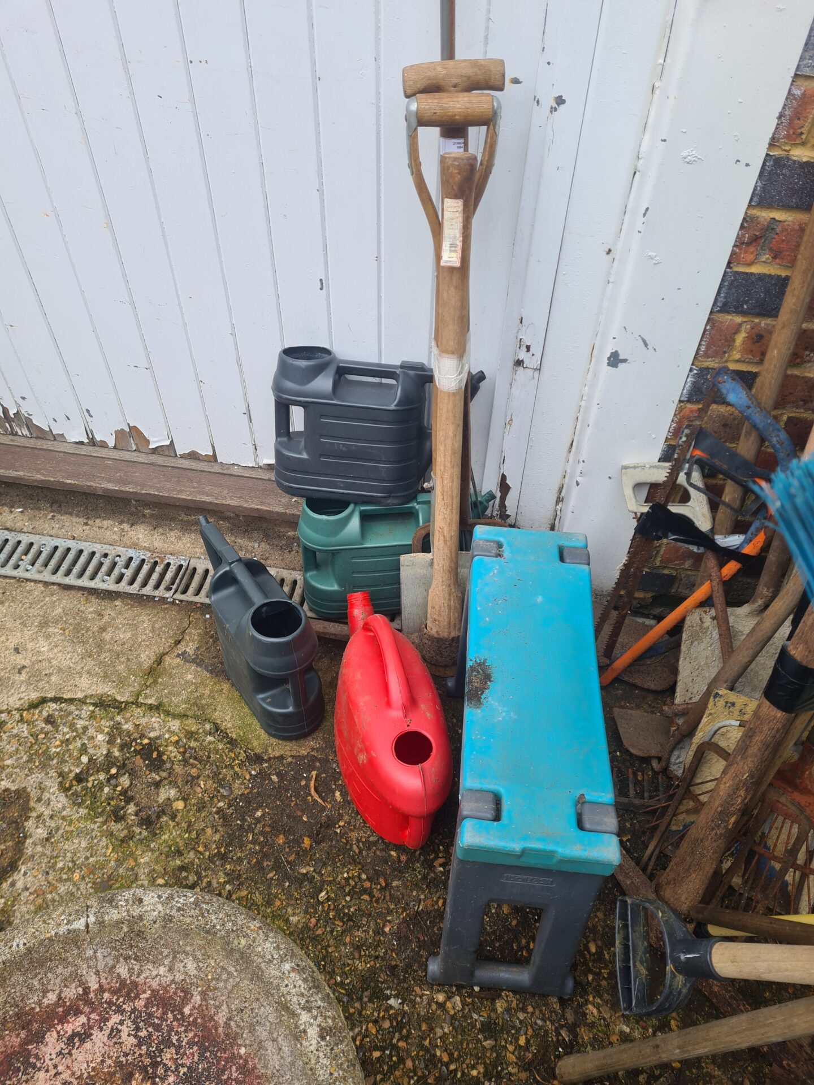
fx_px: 815
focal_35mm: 26
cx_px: 407
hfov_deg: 53.1
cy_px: 542
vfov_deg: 67.3
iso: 50
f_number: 1.8
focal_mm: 5.4
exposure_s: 1/207
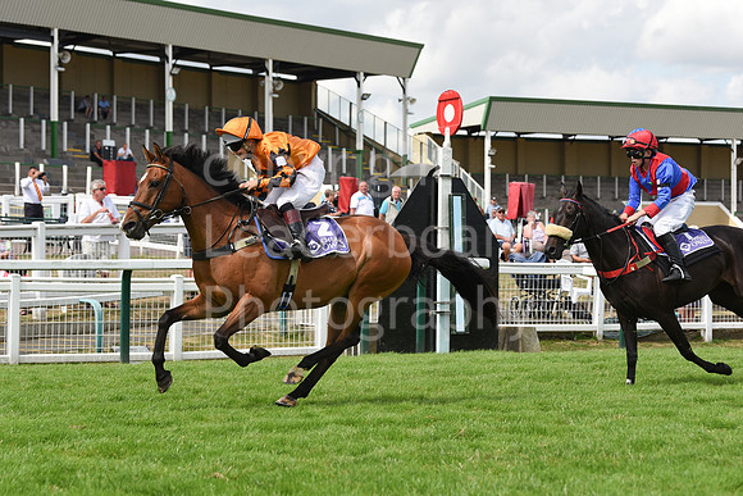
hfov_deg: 20.8
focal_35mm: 98
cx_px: 372
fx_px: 2023
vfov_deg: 14.0
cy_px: 248
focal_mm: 98
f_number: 5.6
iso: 400
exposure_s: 1/2000
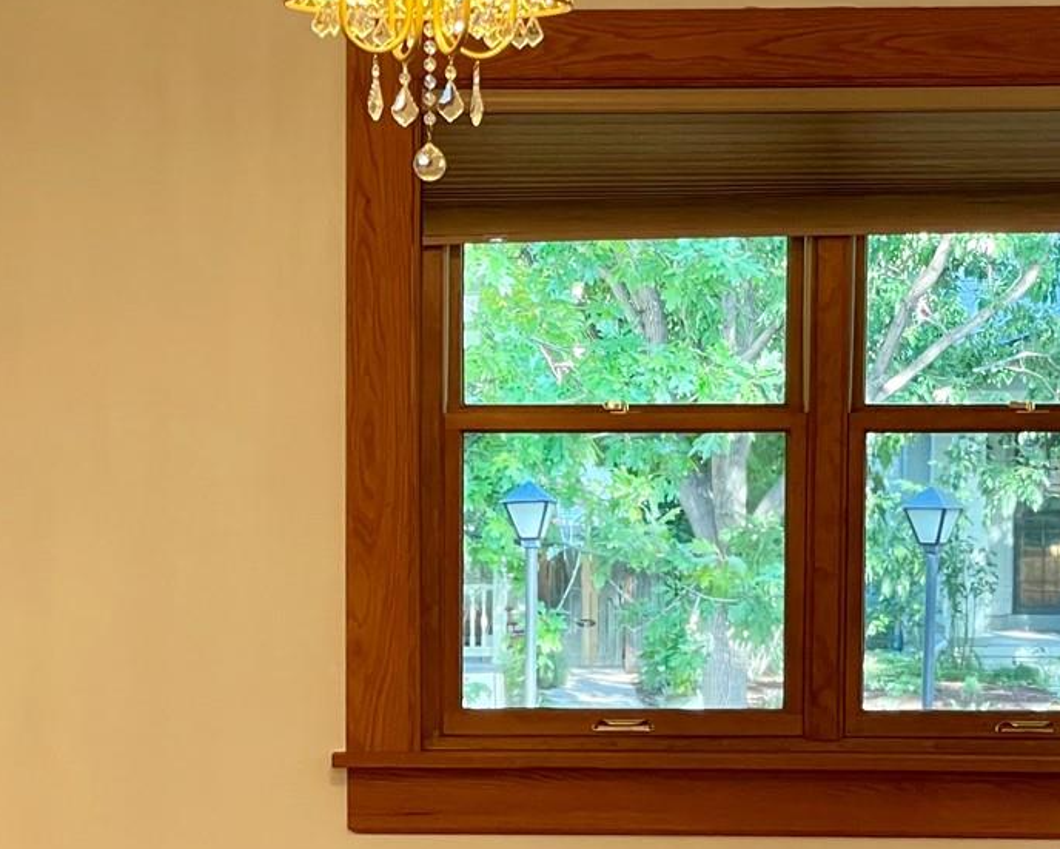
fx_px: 3703
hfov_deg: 16.3
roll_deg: -0.6
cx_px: 384
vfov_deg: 13.0
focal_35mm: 118
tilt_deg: -5.3
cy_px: 758
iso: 125
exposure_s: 1/60
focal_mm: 6
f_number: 2
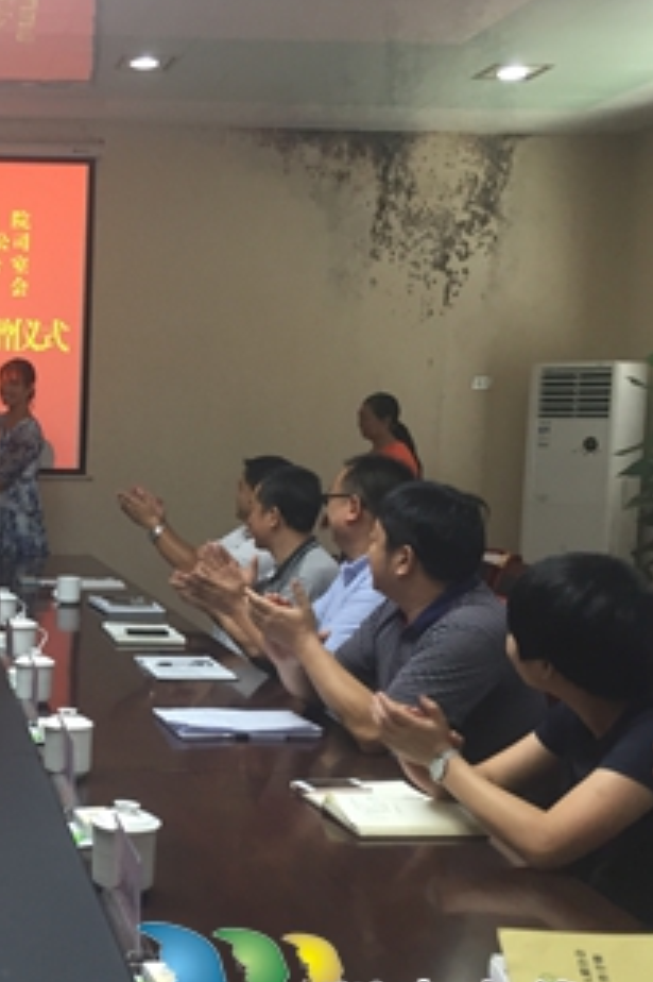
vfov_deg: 40.2
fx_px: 1335
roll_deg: -2.7
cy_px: 572
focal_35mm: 49
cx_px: -67
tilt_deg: -6.5
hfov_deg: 25.5
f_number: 2.2
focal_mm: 4.15
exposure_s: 1/33
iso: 80
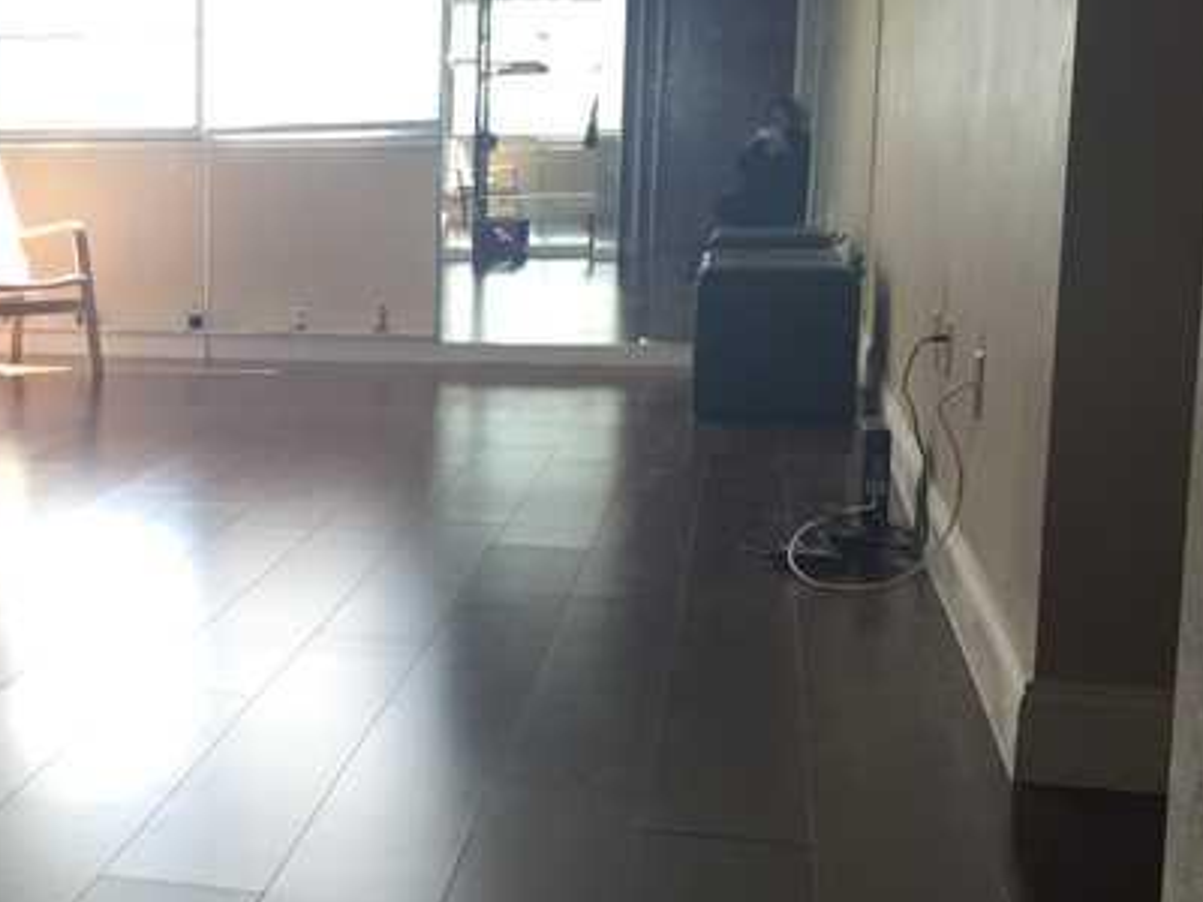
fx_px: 2016
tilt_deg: -7.9
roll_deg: -0.8
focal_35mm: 58
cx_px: 48
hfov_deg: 31.2
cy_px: 466
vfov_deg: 25.2
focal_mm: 4.15
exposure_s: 1/120
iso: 50
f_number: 2.2
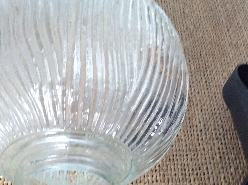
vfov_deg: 22.1
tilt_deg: -47.2
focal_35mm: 66
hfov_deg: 29.2
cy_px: 131
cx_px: 171
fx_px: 472
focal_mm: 3.3
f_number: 2.4
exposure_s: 1/17
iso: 320
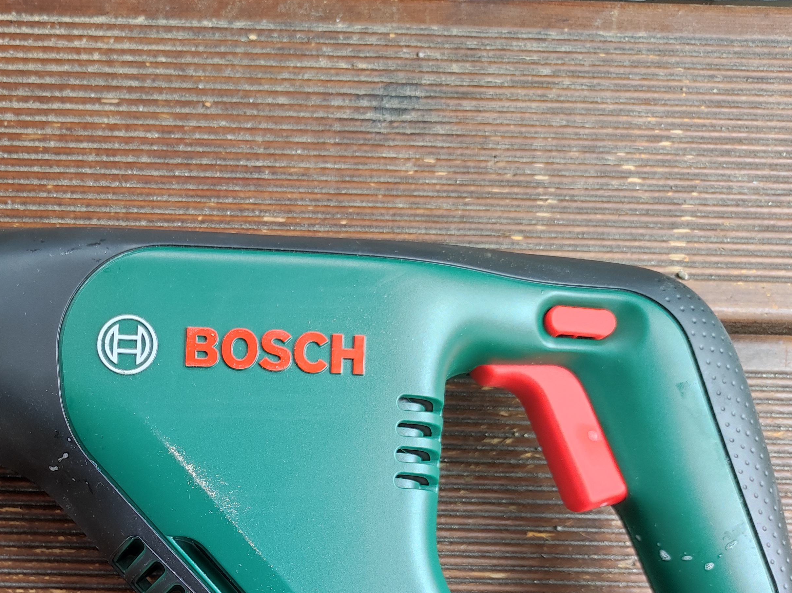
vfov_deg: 29.0
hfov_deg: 38.2
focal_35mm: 48
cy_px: 531
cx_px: 154
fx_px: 1097
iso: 535
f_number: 1.79
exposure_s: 1/100
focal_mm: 4.7
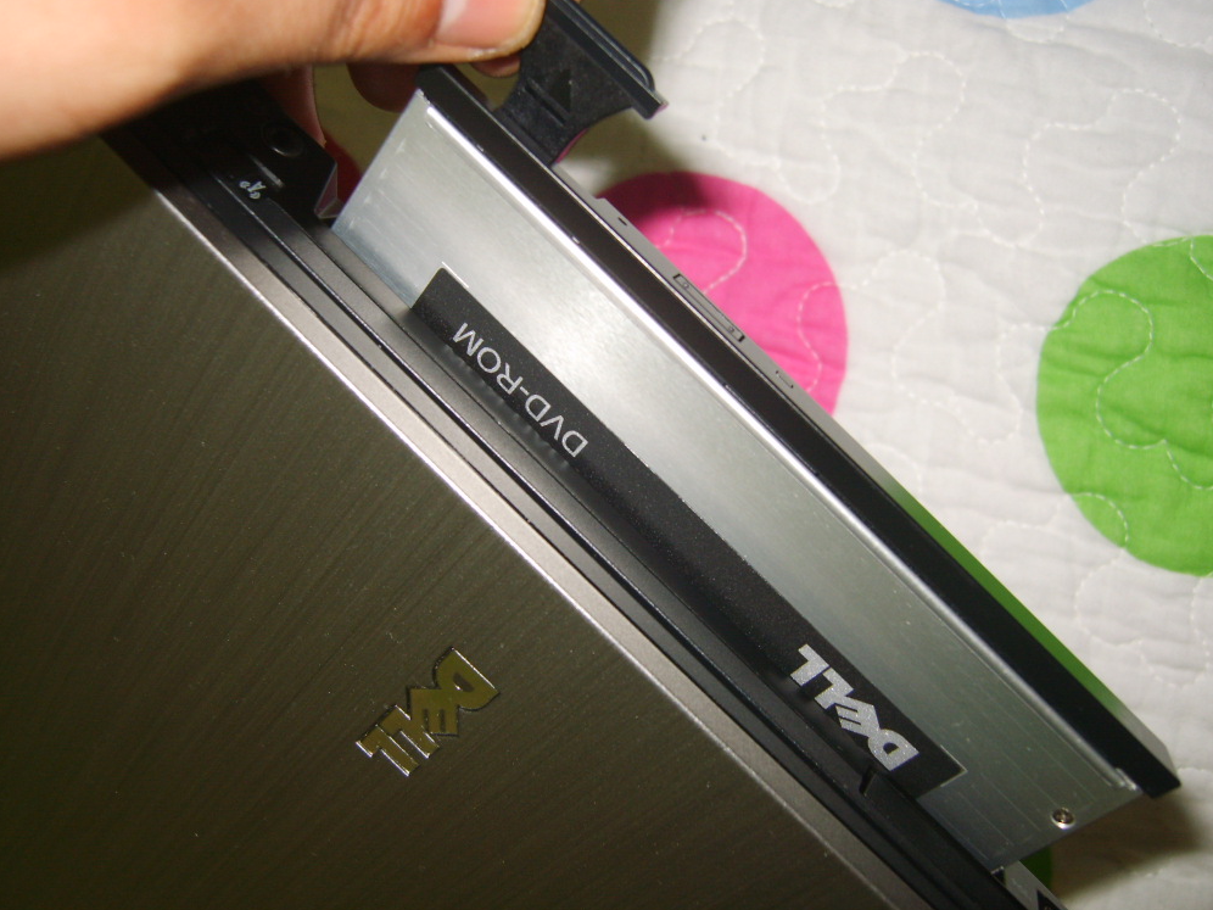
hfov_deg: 51.4
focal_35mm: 36
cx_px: 619
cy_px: 450
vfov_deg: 39.7
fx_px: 1261
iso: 100
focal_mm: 7.4
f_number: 2.8
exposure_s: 1/30
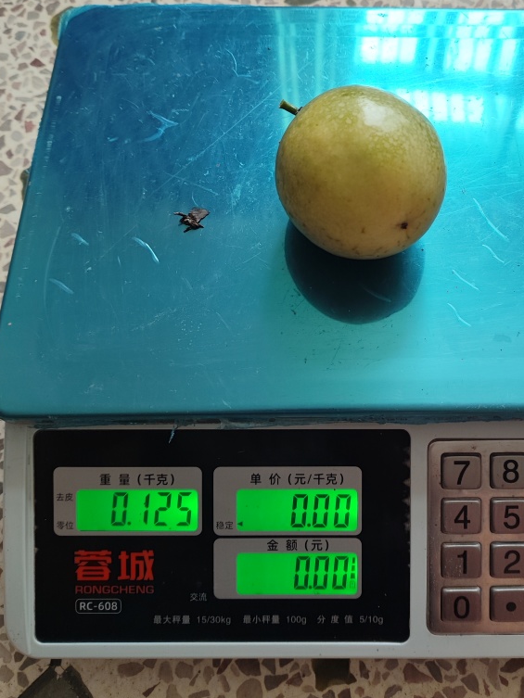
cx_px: 349
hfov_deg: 41.3
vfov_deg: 53.1
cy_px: 245
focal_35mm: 34
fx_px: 686
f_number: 1.65
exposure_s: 1/60.7
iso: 268
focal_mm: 5.26
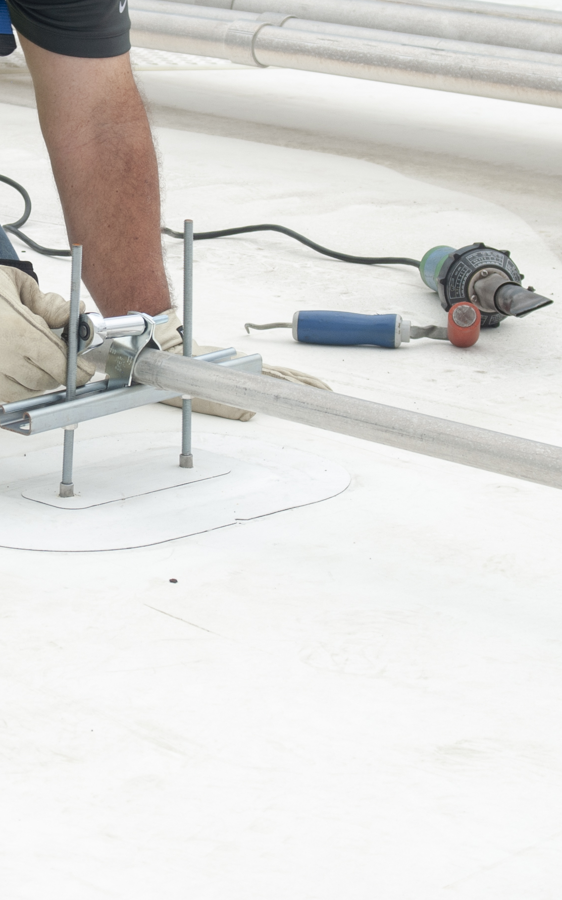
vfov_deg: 16.8
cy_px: 286
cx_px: 69
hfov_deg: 10.5
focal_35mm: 124
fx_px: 3039
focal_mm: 38
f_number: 8
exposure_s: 1/60
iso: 100
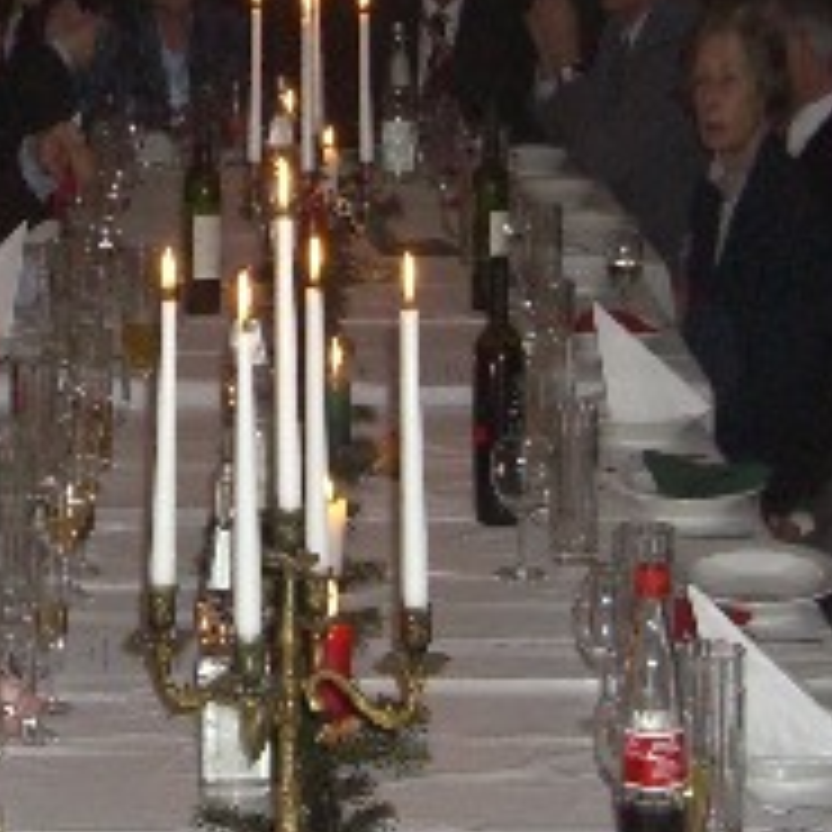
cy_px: 121
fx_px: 3154
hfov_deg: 15.0
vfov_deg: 14.9
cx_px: 238
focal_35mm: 116
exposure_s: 1/60
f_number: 2.8
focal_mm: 7.9
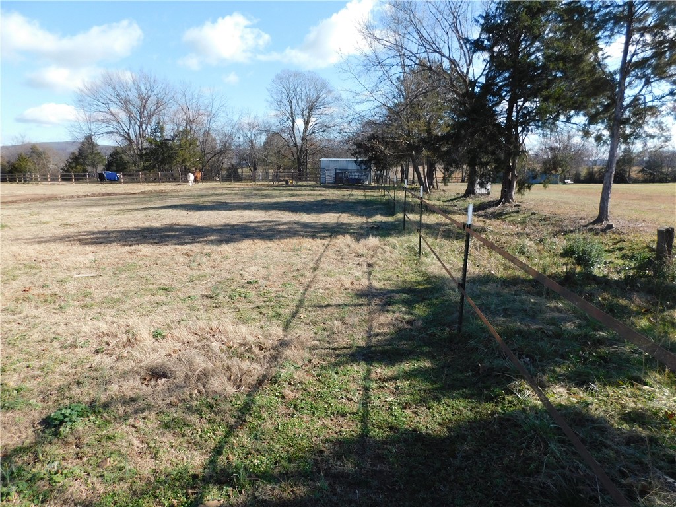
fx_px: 449
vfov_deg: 58.9
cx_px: 338
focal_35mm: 23
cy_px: 254
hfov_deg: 73.9
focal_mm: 4
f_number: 3
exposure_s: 1/800
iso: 125
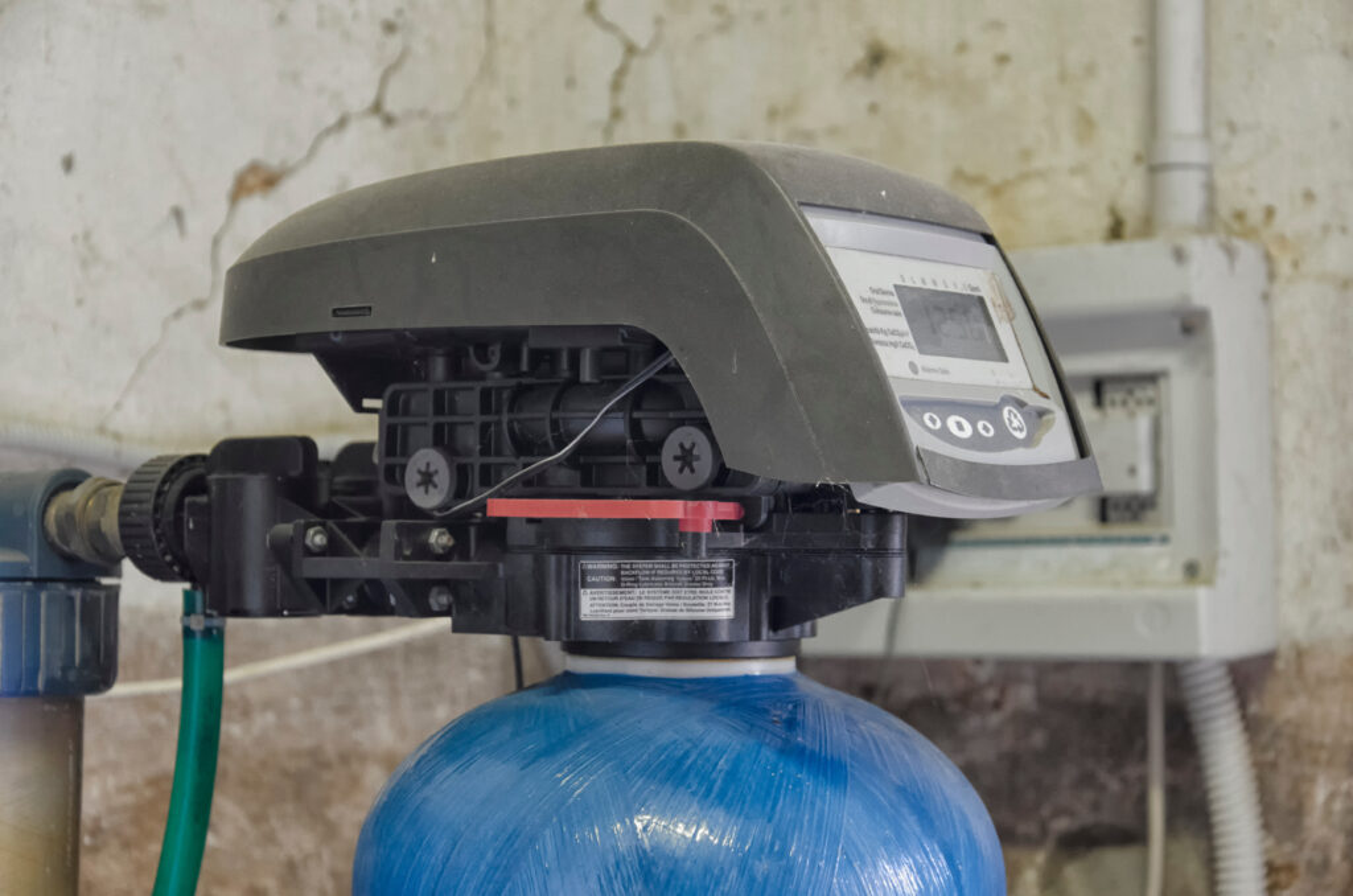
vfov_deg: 17.4
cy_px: 448
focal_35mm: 78
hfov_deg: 26.0
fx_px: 2925
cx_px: 676
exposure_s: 1/25
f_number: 5
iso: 1600
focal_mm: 52
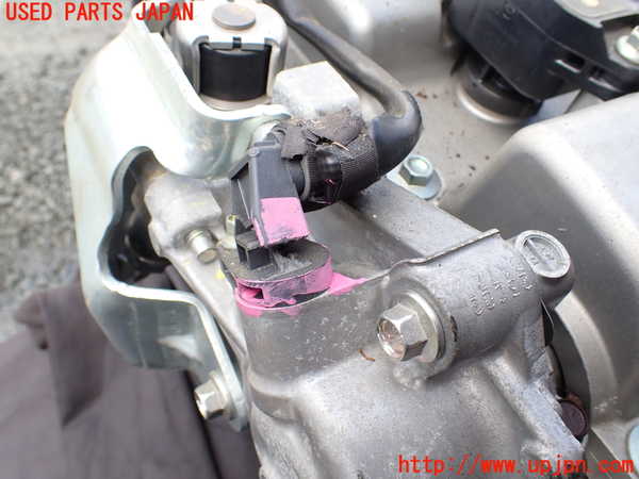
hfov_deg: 60.0
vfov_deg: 46.8
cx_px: 320
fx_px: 554
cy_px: 240
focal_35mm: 30
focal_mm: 5.4
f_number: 3.2
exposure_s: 1/160
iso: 100
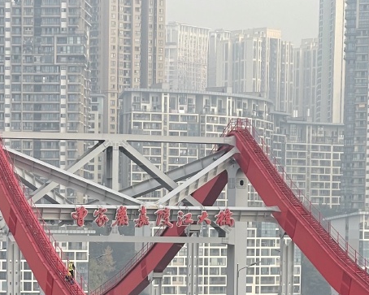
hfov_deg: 11.7
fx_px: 1802
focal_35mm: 165
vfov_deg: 9.3
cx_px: 111
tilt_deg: -4.2
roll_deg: -0.5
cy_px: 347
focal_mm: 7.5
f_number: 2.2
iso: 20
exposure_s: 1/544
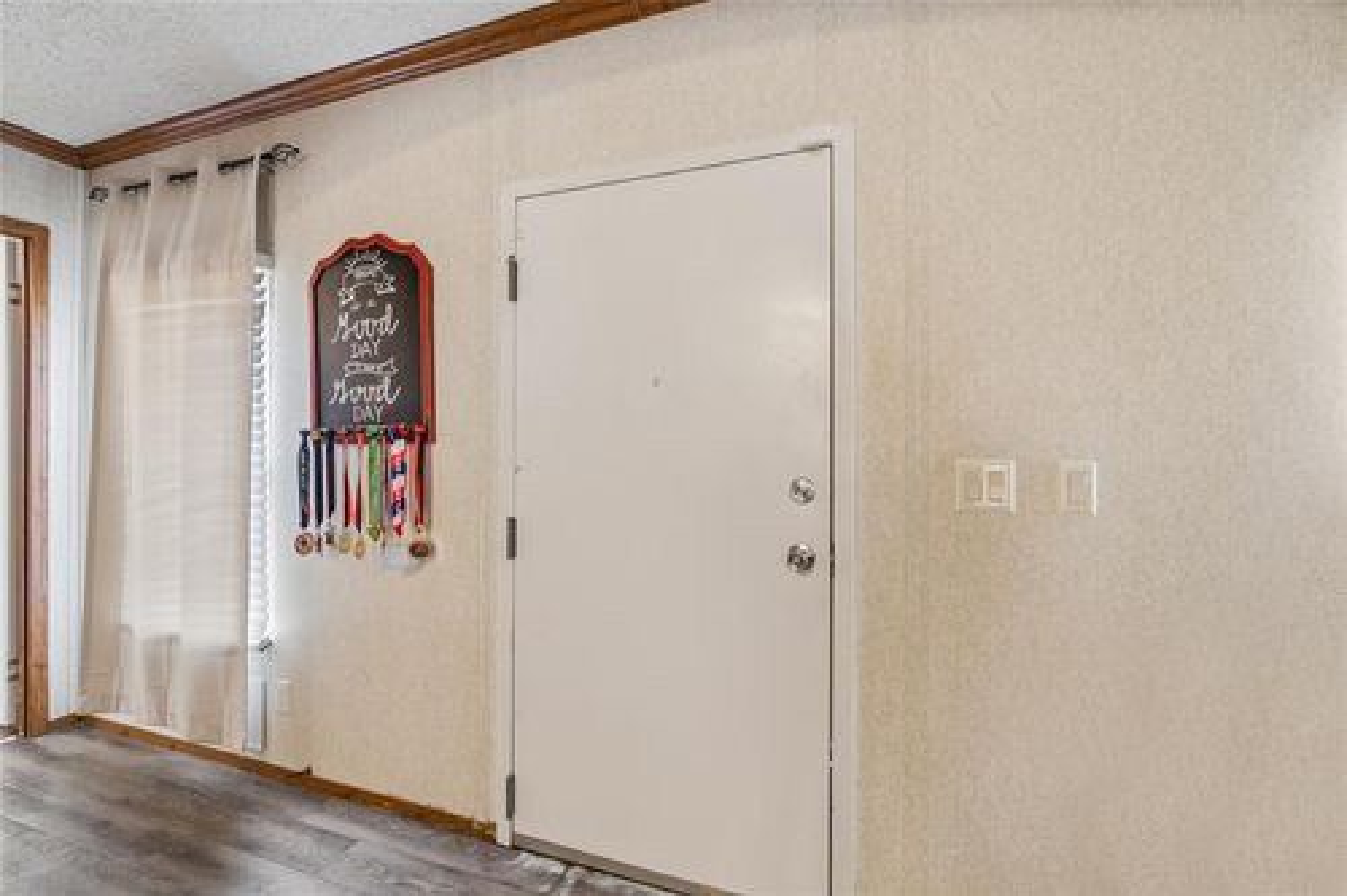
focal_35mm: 15
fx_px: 561
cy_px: 448
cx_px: 674
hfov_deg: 100.4
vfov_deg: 77.3
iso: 200
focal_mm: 10
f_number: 6.3
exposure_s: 1/6
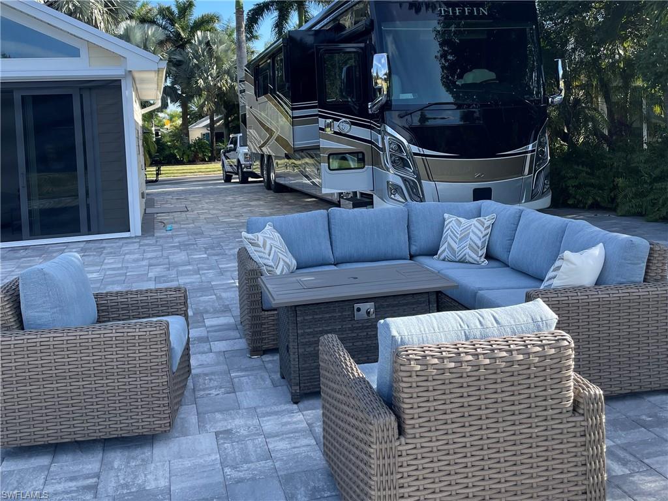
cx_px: 334
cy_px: 250
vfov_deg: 53.1
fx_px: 502
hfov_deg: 67.3
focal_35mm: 26
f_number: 1.6
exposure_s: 1/1289
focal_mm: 4.2
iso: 32
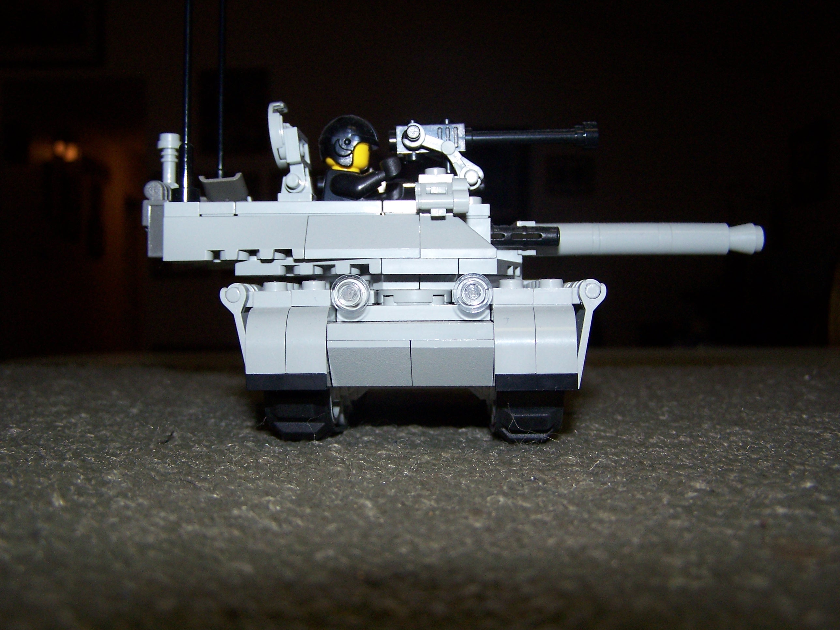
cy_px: 315
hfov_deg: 49.0
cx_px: 420
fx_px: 922
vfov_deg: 37.7
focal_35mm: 38
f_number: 2.8
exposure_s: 1/60
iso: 140
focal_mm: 6.3
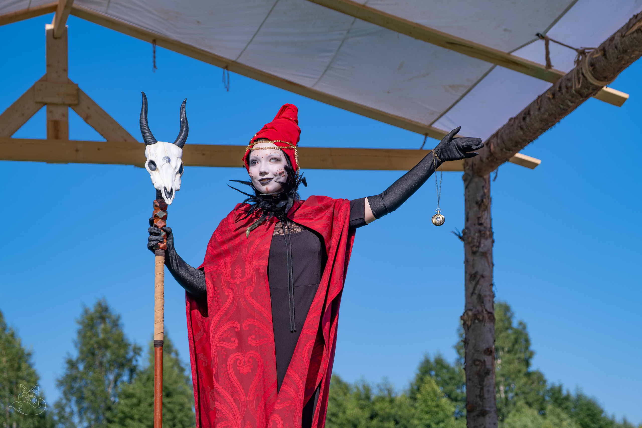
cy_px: 215
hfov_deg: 22.3
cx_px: 339
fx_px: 1630
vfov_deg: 15.0
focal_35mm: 91
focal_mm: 55
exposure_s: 1/1600
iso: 160
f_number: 4
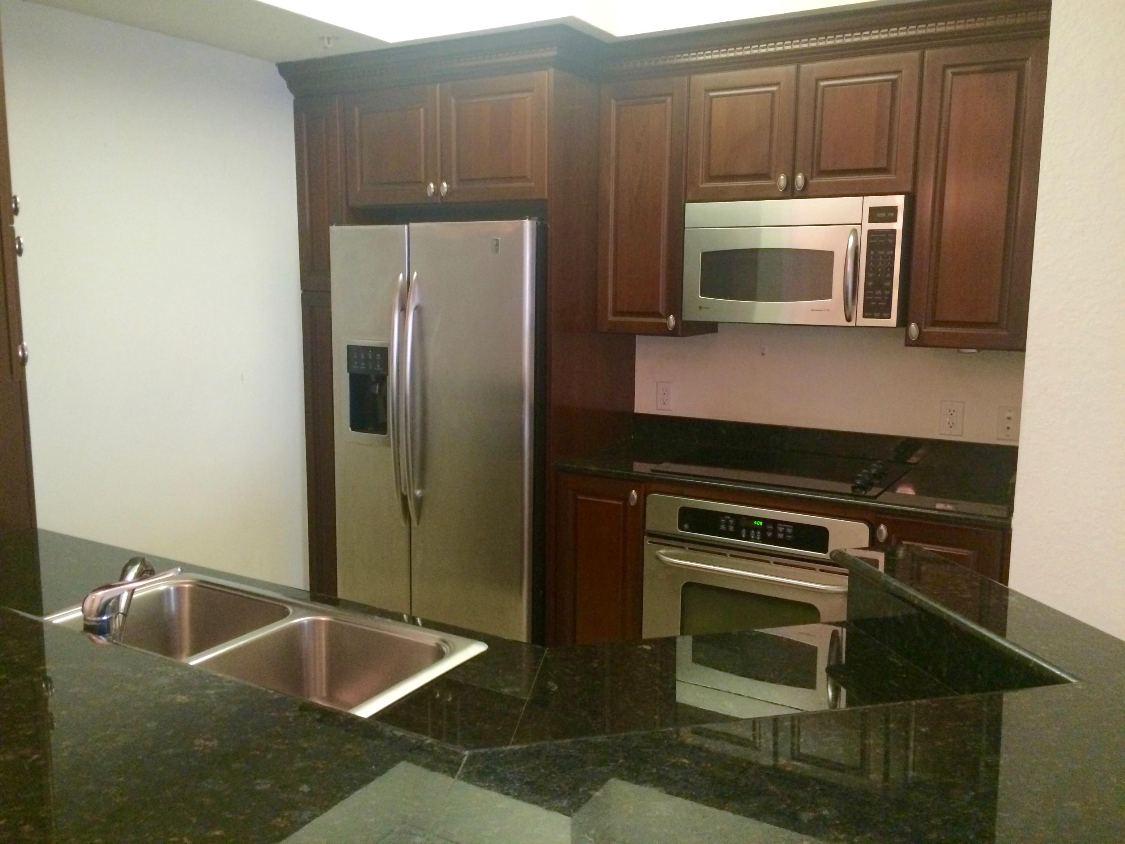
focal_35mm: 29
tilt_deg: -9.2
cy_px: 422
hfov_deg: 61.7
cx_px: 562
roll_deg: -0.7
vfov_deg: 48.2
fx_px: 942
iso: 320
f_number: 2.2
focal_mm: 4.15
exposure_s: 1/30
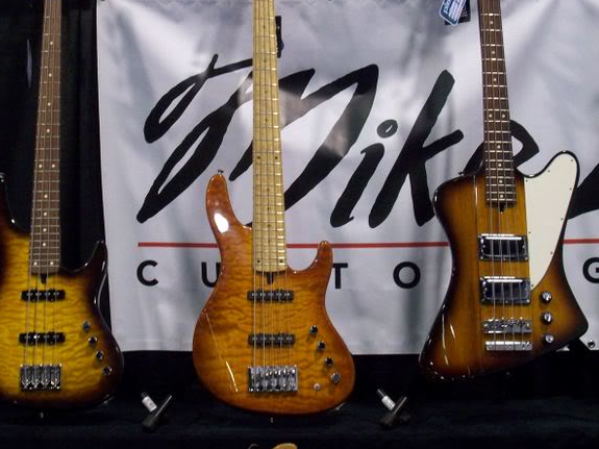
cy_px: 154
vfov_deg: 22.8
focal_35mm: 64
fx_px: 1107
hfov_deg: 30.2
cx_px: 259
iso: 160
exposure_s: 1/50.5
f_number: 3.1
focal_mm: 7.6
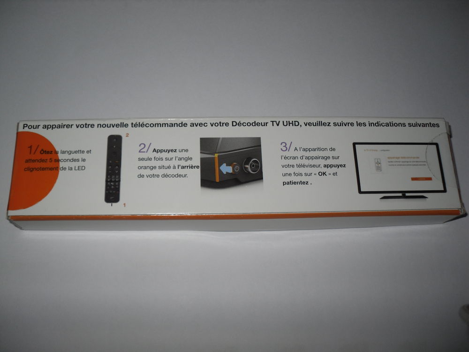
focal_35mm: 35
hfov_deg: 52.6
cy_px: 176
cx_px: 234
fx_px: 474
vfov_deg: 40.7
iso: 80
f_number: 7.6
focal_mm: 6.3
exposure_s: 1/45
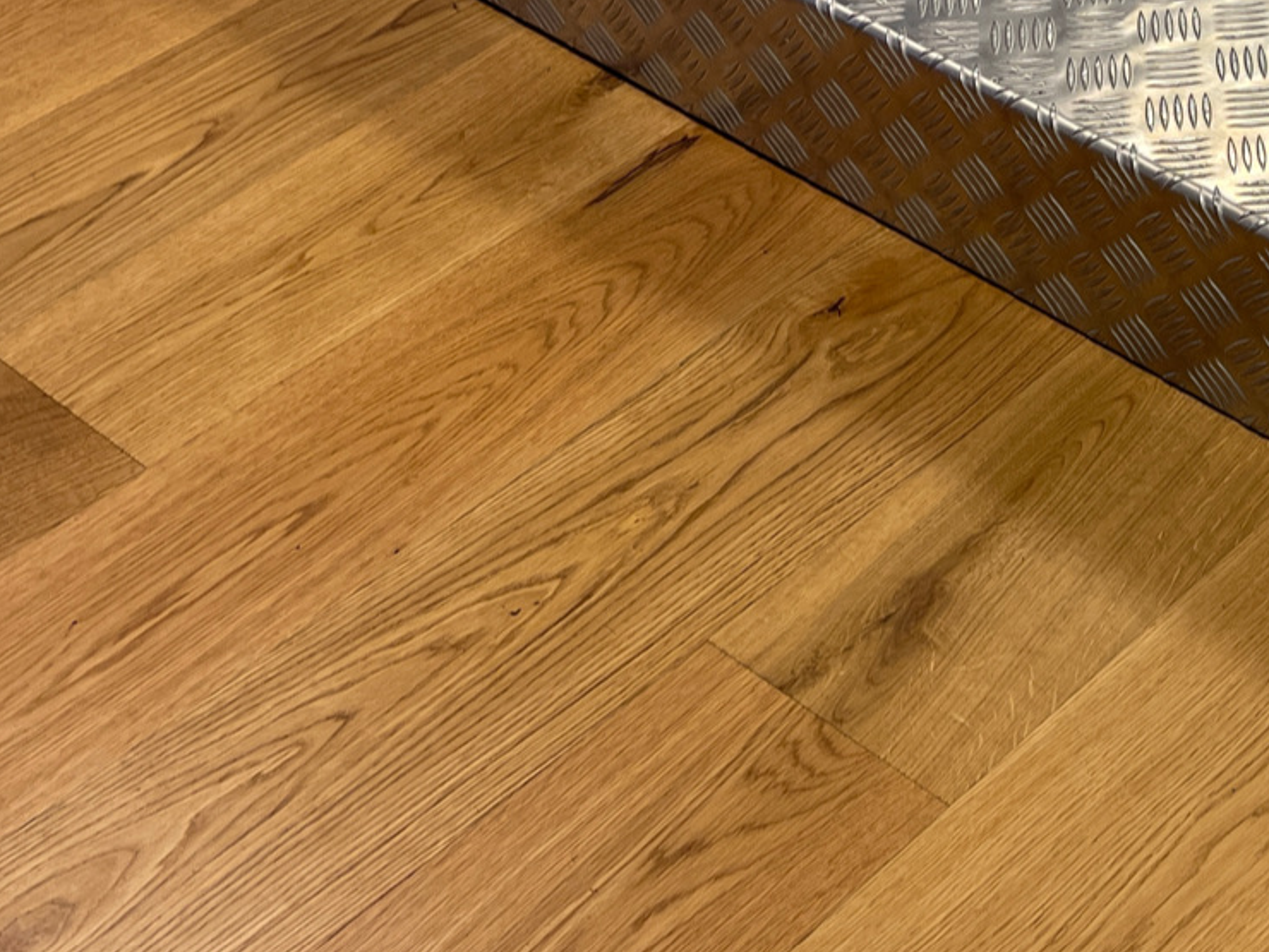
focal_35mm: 72
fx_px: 2639
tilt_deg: -37.2
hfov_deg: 25.6
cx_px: 1294
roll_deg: +2.9
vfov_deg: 20.3
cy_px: 286
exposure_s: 1/100
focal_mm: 5.1
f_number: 1.6
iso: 100
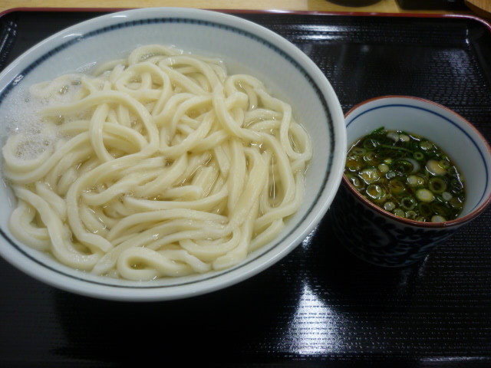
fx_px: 468
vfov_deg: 42.9
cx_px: 246
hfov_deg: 55.4
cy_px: 184
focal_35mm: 33
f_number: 2.8
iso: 160
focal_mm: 5.5
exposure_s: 1/30
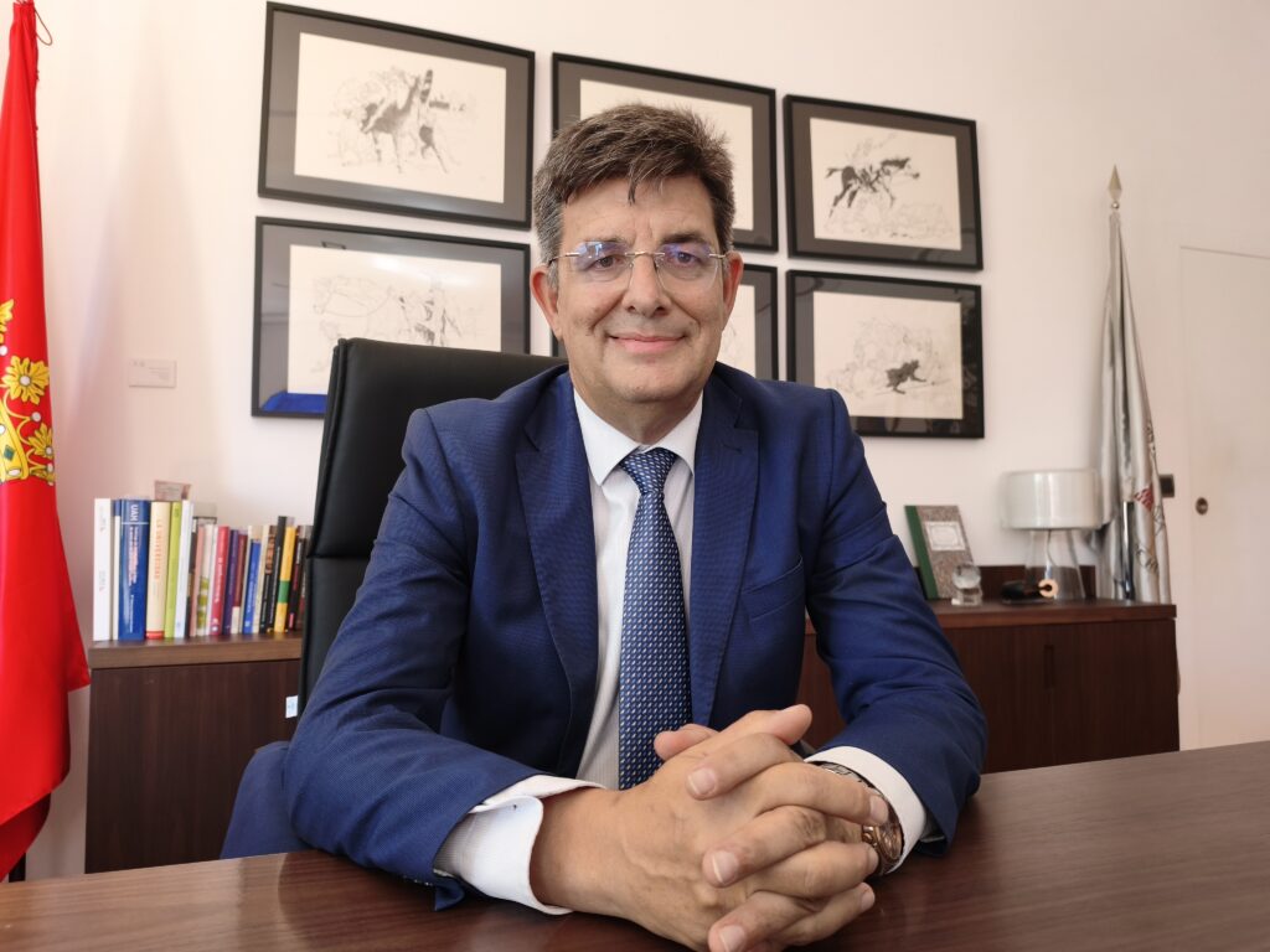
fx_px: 844
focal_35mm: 23
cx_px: 635
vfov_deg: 58.9
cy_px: 476
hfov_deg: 73.9
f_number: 1.62
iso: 250
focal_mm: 6.45
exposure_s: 1/99.9
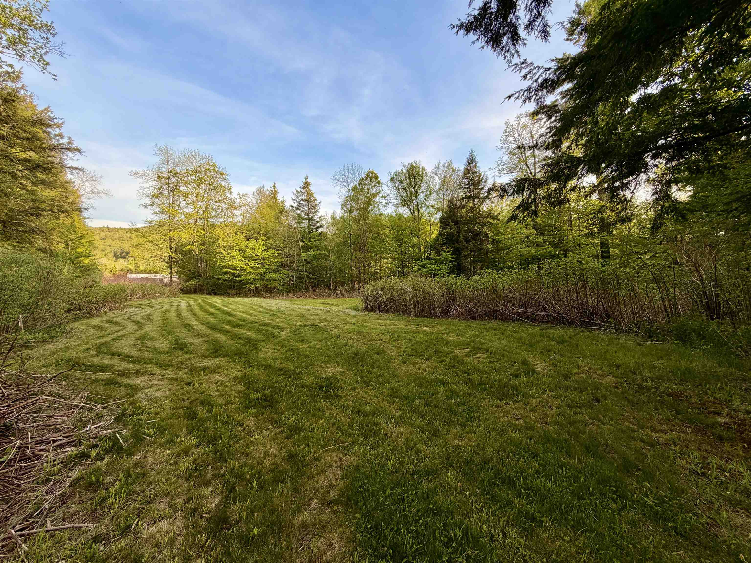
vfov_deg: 85.7
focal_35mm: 14
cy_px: 282
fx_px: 304
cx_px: 376
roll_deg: +0.9
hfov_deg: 102.1
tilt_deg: -1.3
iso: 50
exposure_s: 1/411
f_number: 2.2
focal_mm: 2.22
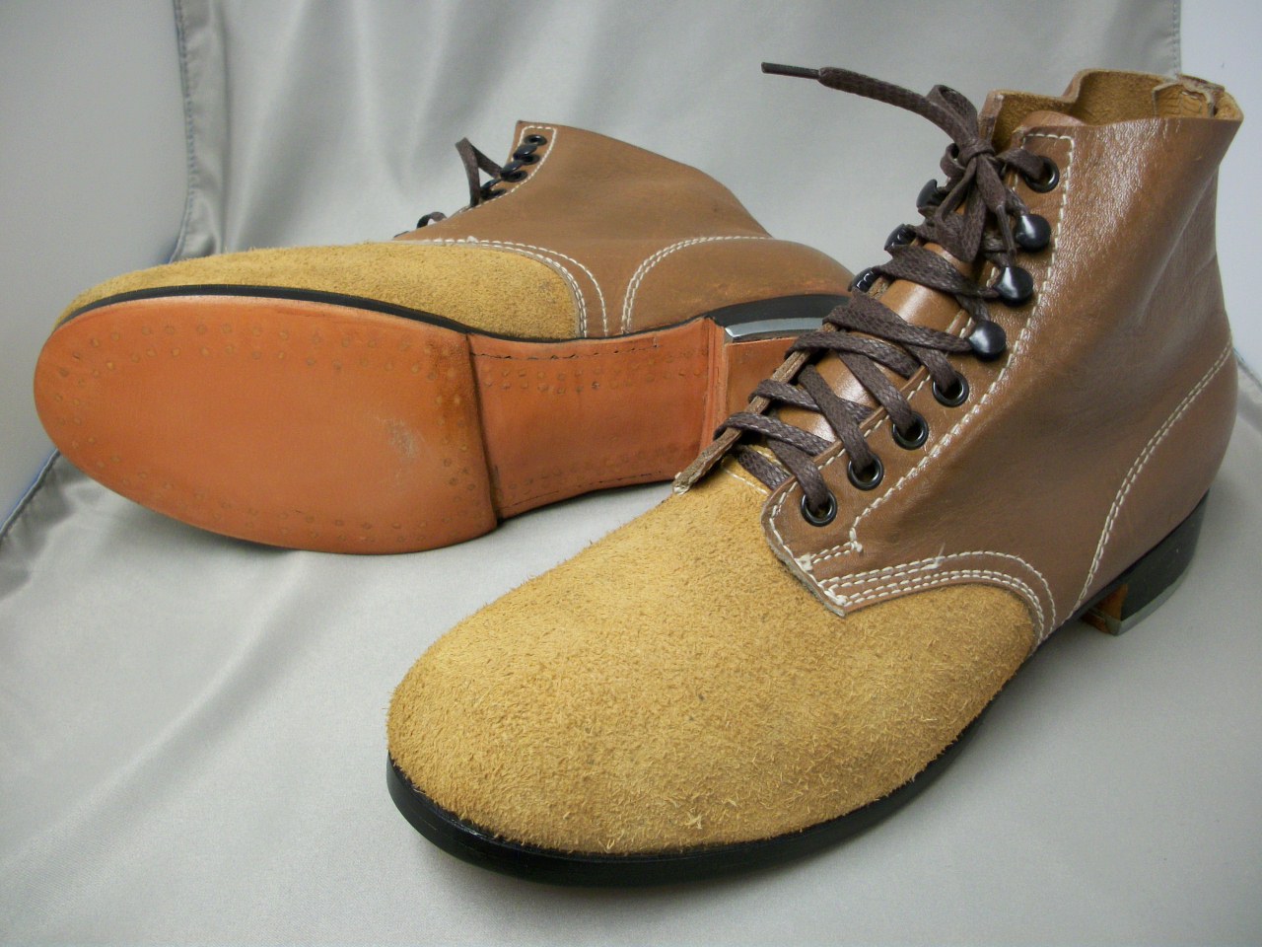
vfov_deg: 40.7
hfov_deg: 52.6
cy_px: 474
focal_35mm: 35
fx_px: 1276
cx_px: 631
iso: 115
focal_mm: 6.3
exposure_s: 1/30
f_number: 3.1
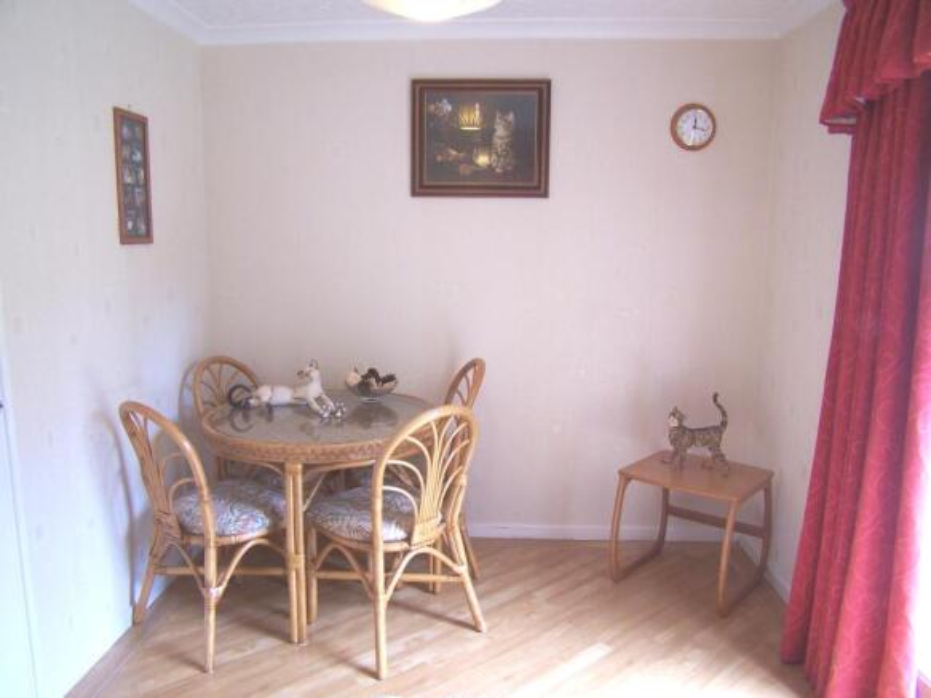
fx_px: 1022
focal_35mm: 38
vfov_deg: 37.7
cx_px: 466
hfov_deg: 49.0
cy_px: 349
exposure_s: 1/30
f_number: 2.8
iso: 140
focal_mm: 6.3
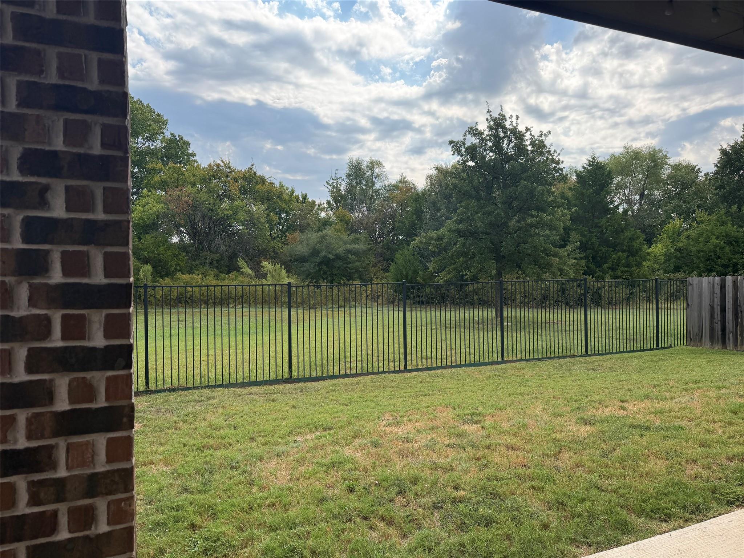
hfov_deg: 71.6
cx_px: 372
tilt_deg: +0.2
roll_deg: -0.1
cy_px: 279
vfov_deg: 56.8
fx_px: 516
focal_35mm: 24
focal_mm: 6.76
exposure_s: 1/5714
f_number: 1.78
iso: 100
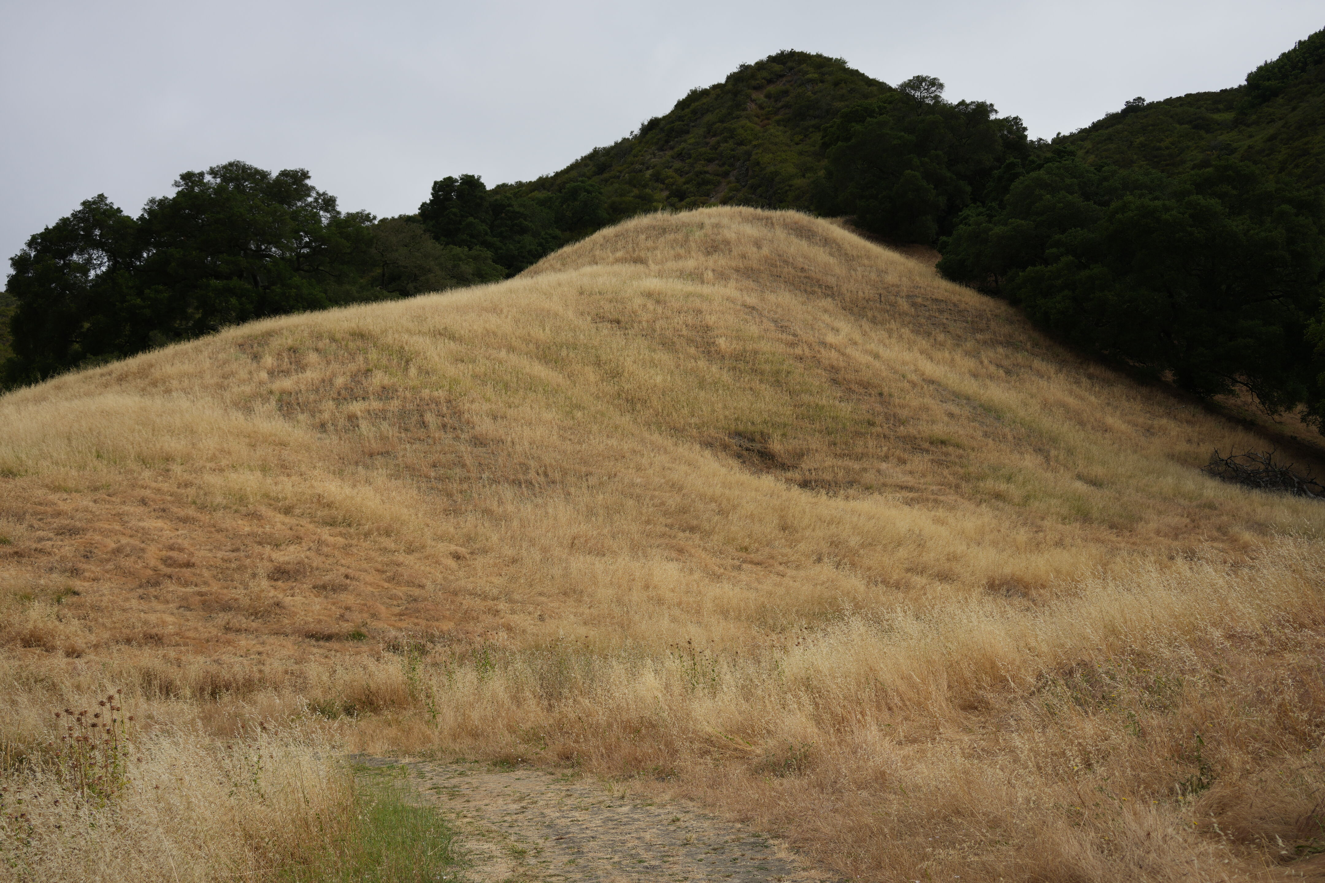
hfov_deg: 39.6
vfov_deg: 27.0
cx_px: 662
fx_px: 1840
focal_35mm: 50
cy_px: 442
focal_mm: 50
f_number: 5
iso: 100
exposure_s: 1/640
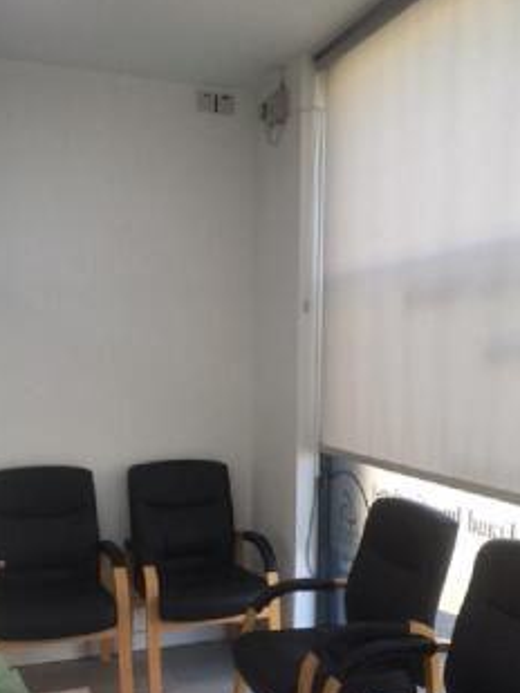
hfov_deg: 35.1
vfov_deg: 44.9
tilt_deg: -8.8
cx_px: 285
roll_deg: -0.5
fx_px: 821
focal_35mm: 41
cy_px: 477
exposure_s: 1/50
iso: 25
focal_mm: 4.15
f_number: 2.2
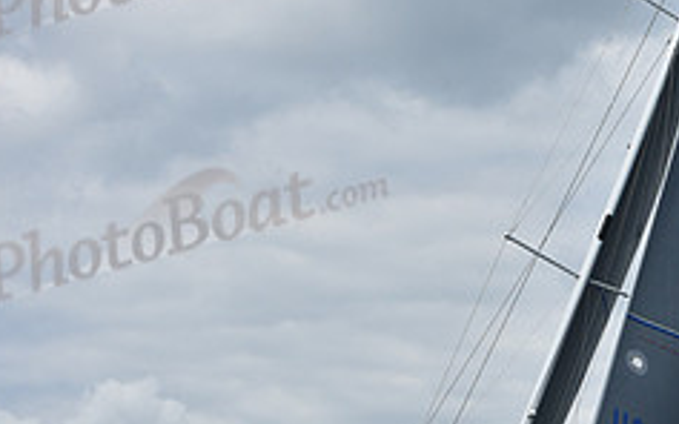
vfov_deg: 7.5
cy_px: 338
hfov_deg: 11.9
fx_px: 3238
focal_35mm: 175
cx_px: 537
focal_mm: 70
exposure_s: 1/1250
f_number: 8
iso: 250
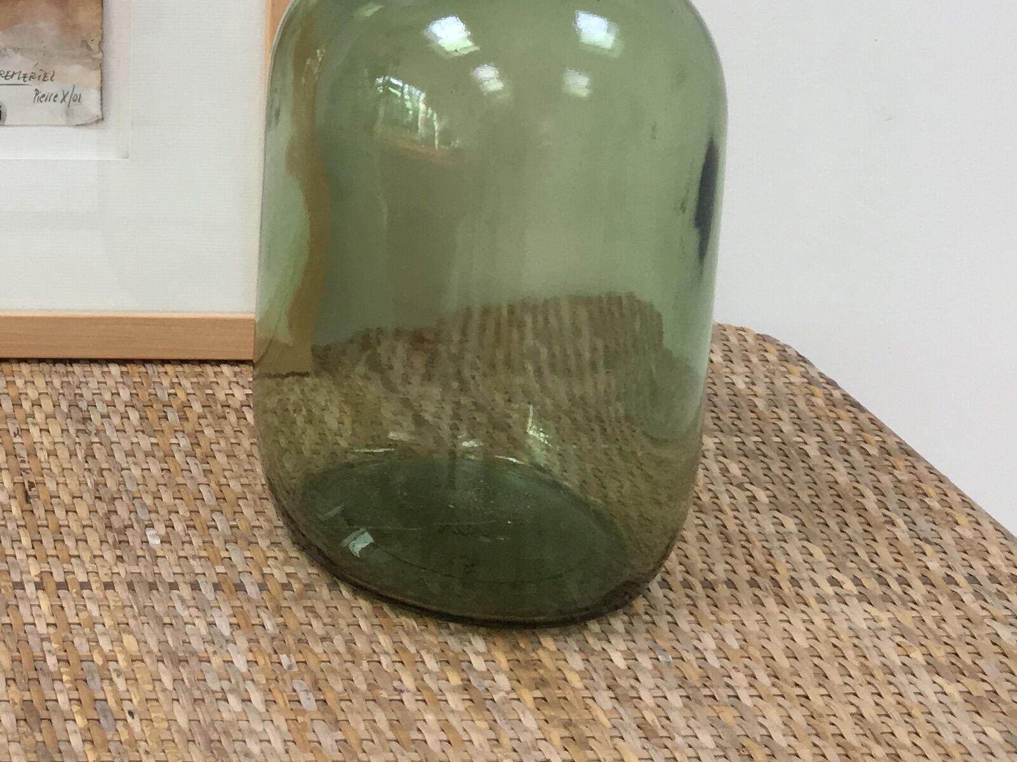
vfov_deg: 18.9
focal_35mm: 73
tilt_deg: -11.8
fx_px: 2144
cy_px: -181
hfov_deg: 23.9
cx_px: -259
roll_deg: -0.6
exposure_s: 1/50
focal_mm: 4.15
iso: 32
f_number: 2.2
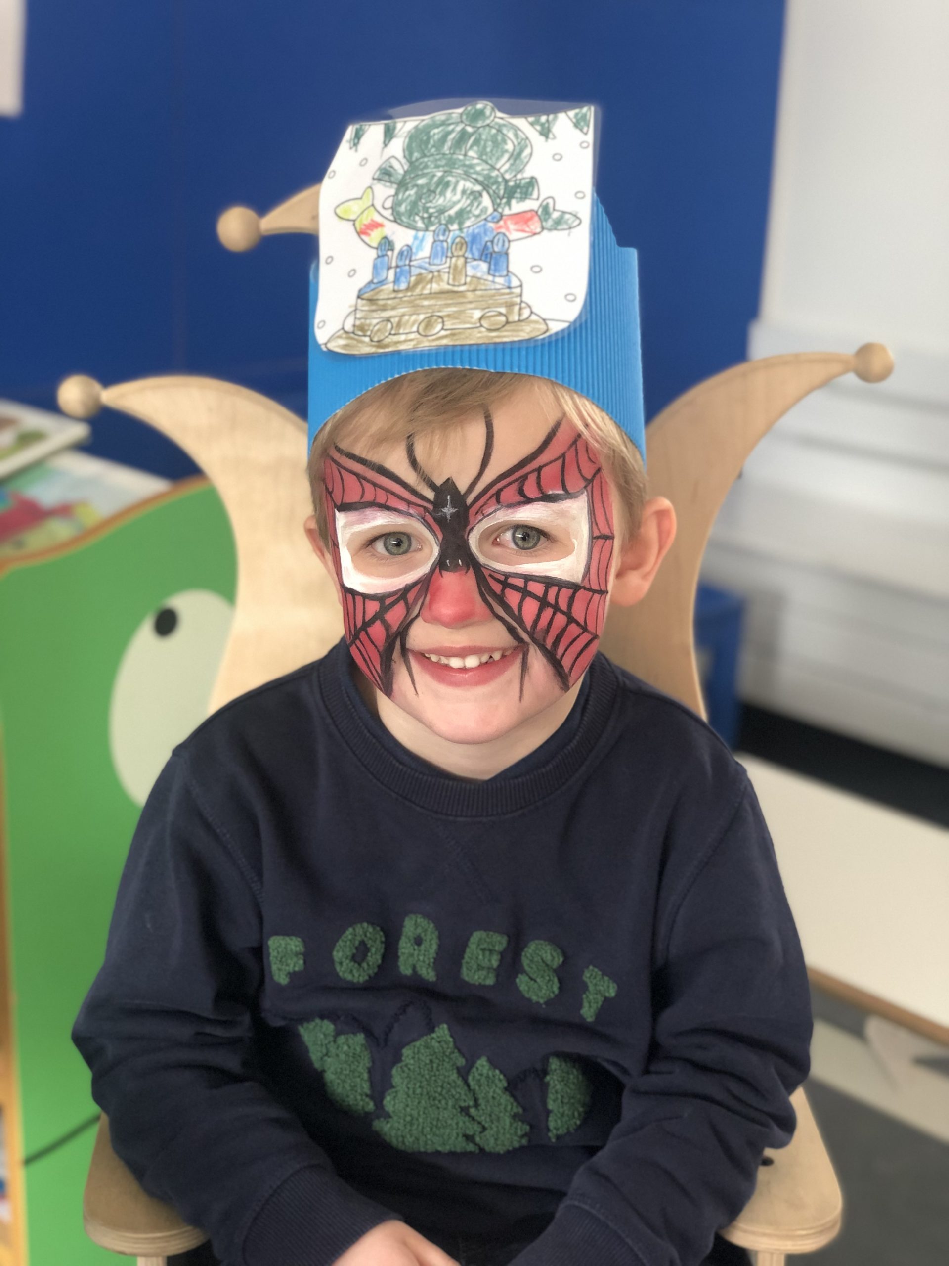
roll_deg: -2.2
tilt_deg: -17.0
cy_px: 633
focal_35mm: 52
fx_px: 1901
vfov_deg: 36.8
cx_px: 474
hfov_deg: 28.0
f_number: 2.4
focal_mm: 6
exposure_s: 1/24
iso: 125
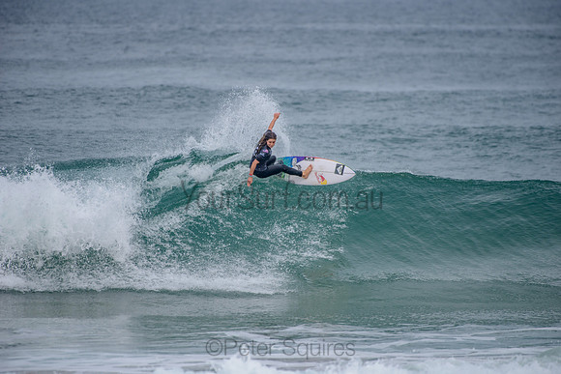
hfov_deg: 4.1
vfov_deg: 2.8
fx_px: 7793
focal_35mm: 500
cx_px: 280
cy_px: 187
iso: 250
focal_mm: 500
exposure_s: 1/2000
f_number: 5.6
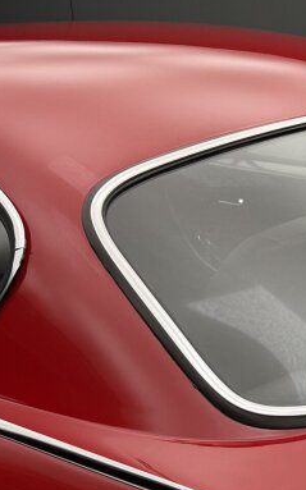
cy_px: 249
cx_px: 384
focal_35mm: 85
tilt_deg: -14.9
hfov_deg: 14.8
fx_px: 1135
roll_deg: +0.3
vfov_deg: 24.4
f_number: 1.78
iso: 100
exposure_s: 1/99
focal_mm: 6.76
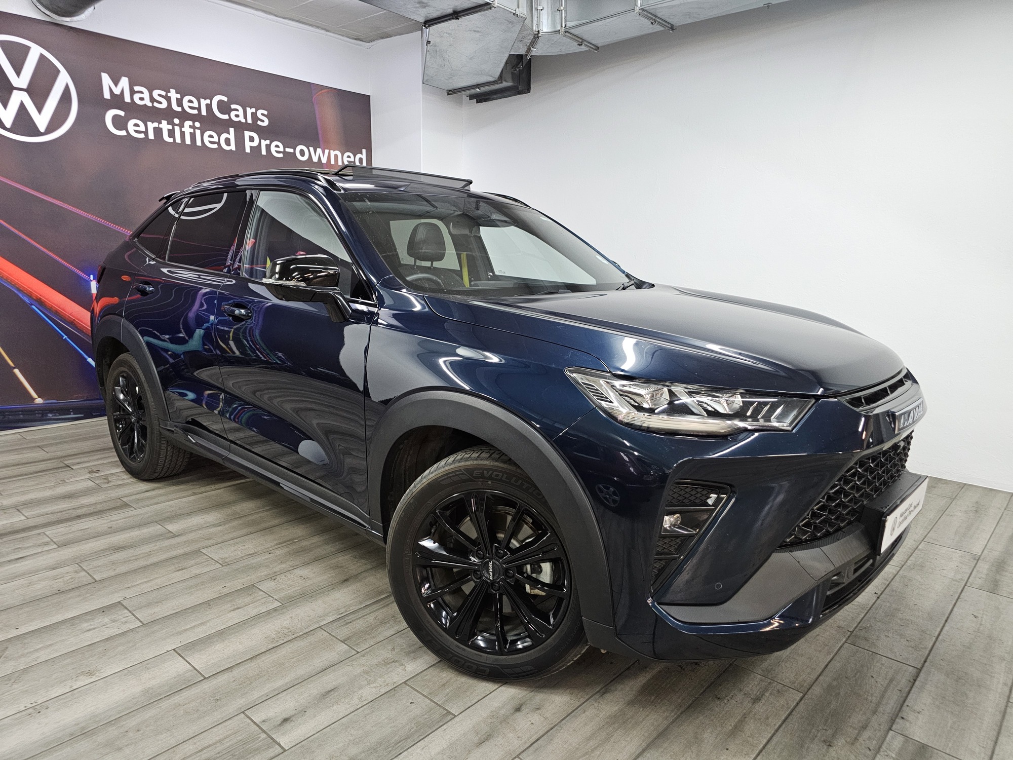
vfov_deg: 58.9
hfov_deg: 73.9
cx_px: 506
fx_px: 673
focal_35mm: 23
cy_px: 380
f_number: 1.7
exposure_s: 1/100
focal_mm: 6.3
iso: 640
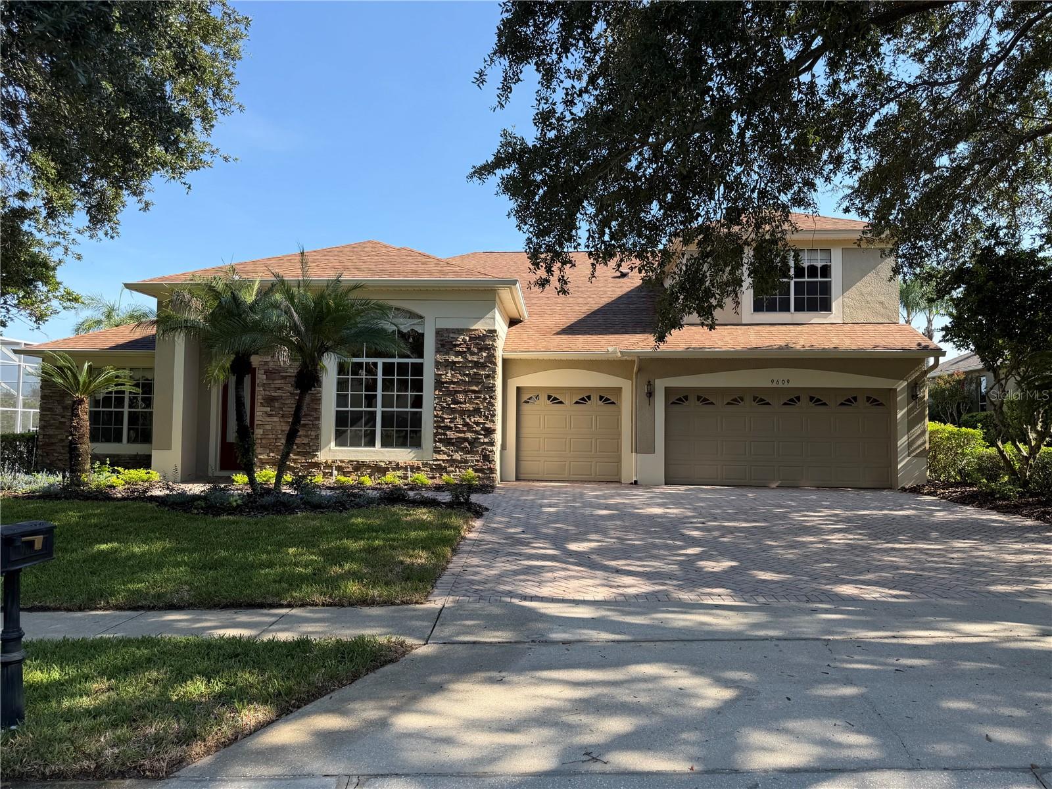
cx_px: 526
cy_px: 394
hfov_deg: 71.6
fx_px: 729
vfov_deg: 56.8
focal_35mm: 24
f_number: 1.78
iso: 80
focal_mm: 6.76
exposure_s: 1/1553
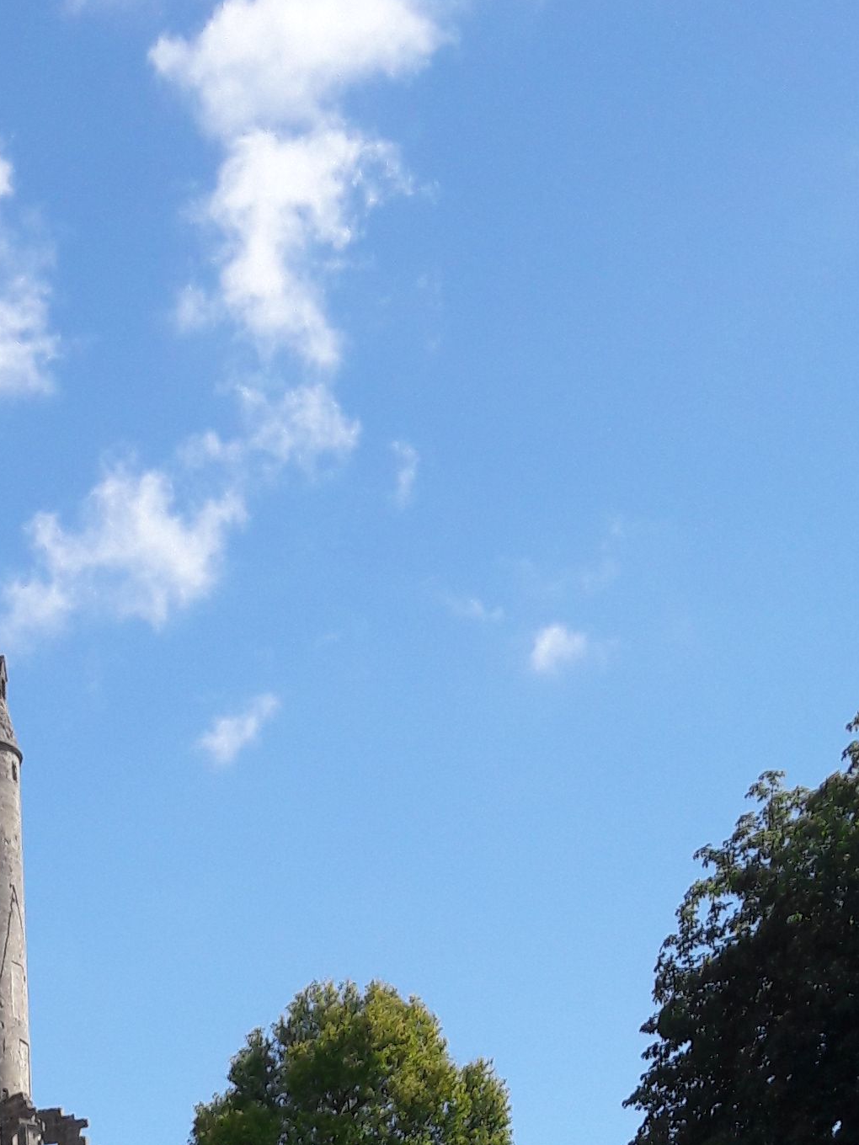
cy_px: 1613
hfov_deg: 16.9
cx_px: -43
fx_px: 2812
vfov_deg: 20.4
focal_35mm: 85
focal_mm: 3.7
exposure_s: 1/1328
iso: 40
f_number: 1.9
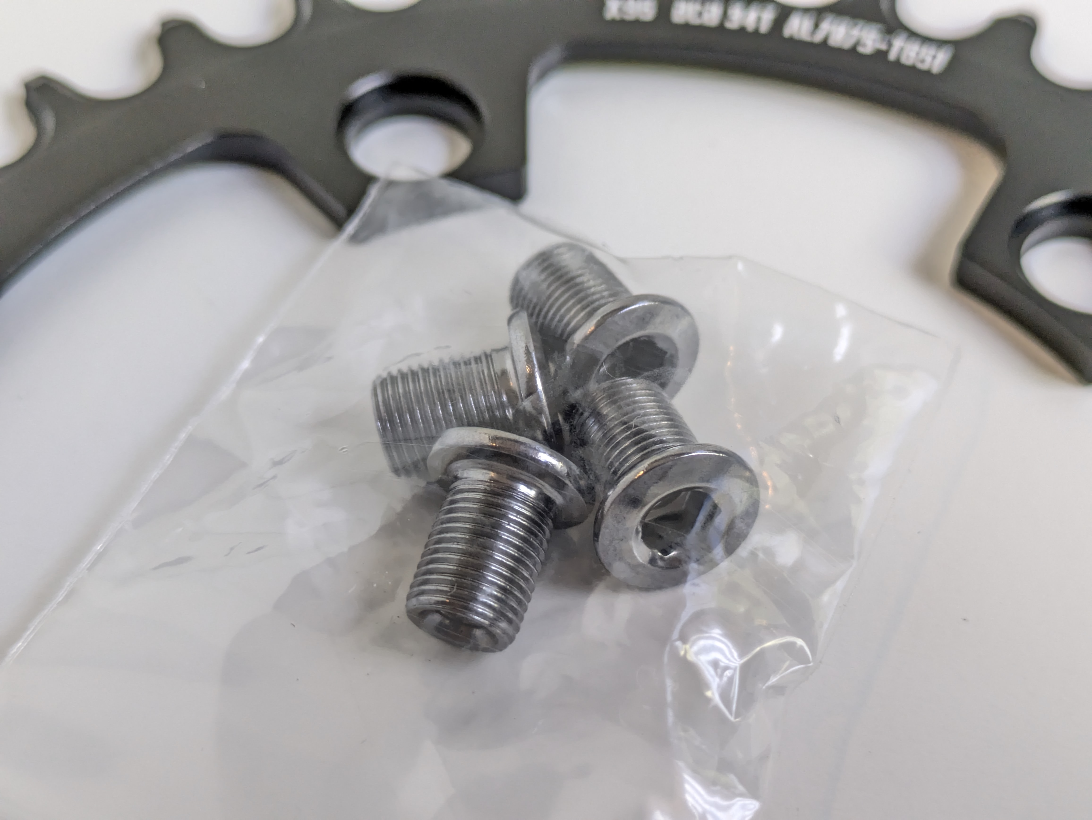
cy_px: 410
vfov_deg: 28.6
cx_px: 546
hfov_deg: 37.5
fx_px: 1610
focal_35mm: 51
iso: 312
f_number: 1.89
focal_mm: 5.43
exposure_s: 1/100
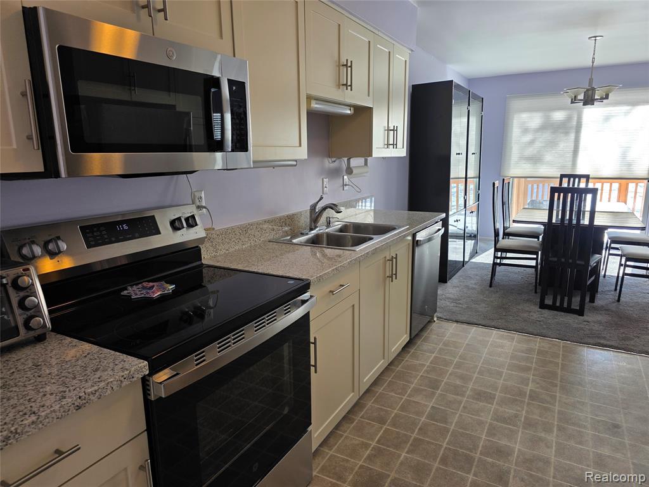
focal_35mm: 23
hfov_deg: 73.9
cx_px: 324
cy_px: 244
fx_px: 431
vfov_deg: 58.9
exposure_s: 1/120
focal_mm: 6.3
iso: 50
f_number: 1.7
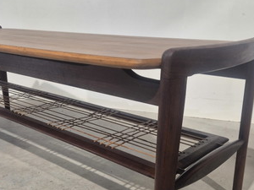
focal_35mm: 43
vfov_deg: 33.3
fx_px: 316
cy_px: 127
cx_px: 118
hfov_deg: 43.8
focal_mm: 5.4
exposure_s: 1/100
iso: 200
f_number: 1.8
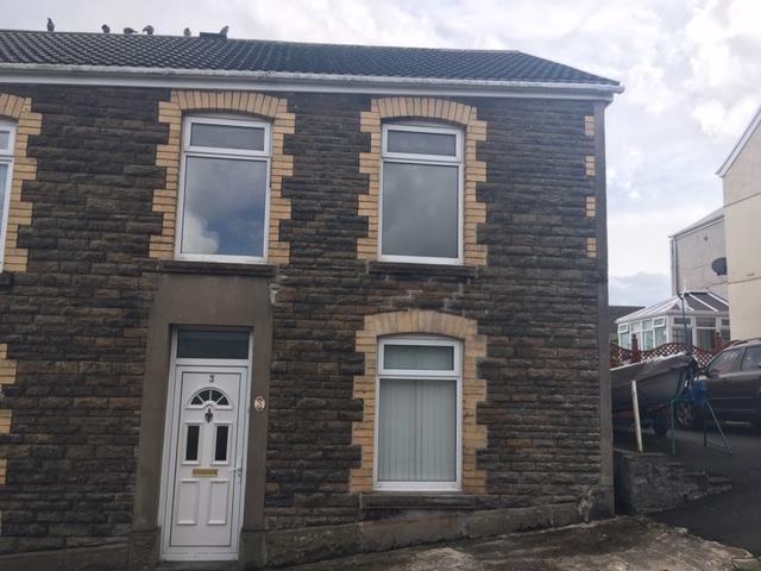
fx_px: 638
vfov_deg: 48.2
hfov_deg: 61.7
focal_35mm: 29
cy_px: 286
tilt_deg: +7.6
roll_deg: -1.5
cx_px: 380
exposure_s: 1/686
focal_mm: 4.15
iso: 25
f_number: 2.2
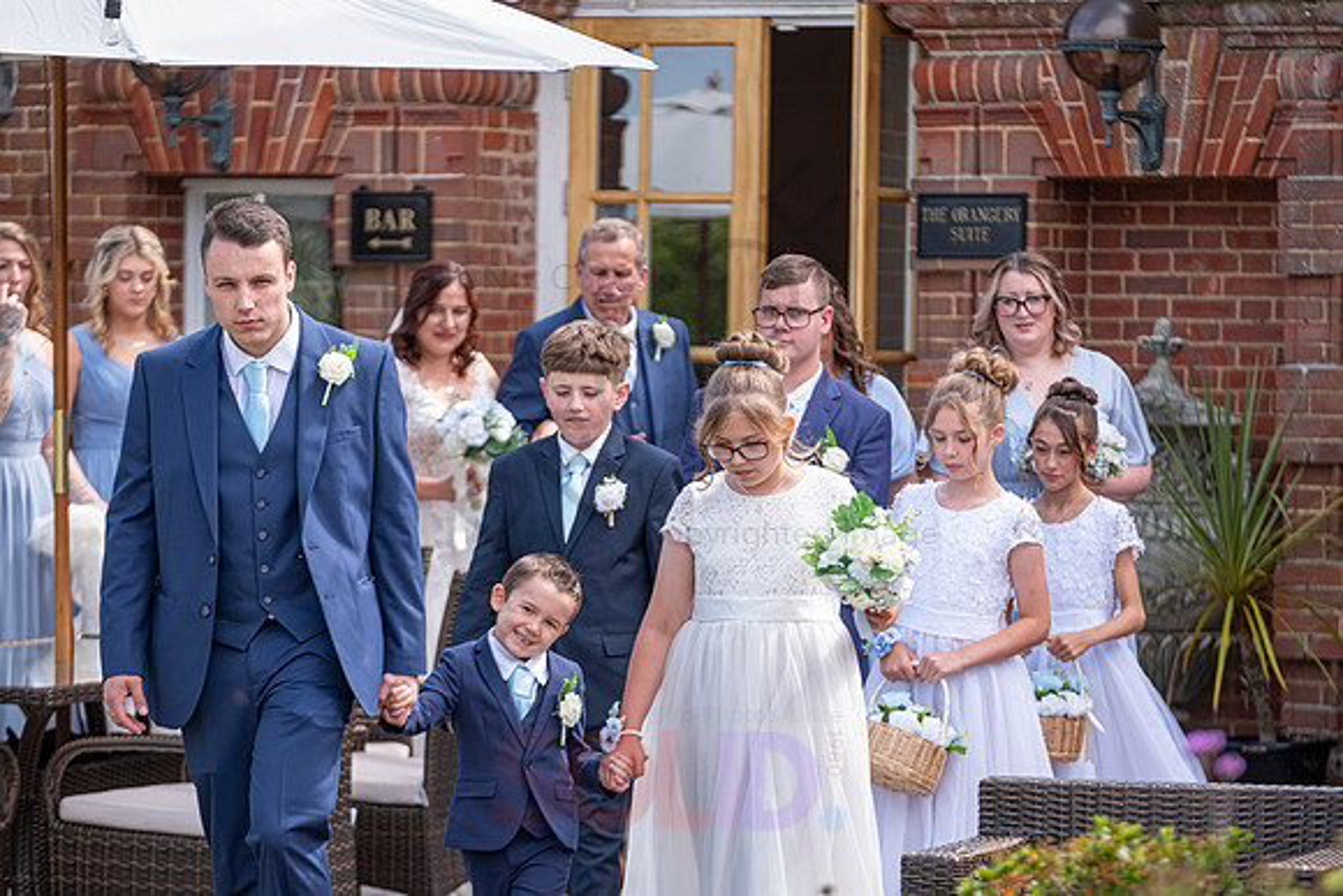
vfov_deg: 7.1
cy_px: 448
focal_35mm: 194
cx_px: 672
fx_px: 7239
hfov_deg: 10.6
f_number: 3.2
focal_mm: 129.2
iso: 200
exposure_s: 1/640
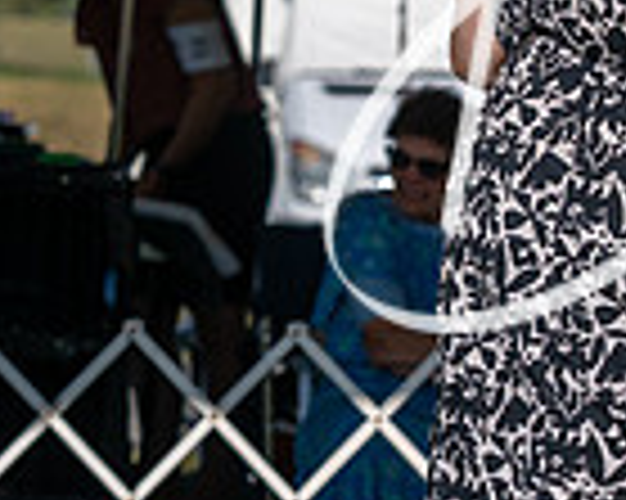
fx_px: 8850
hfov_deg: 4.0
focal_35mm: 478
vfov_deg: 3.2
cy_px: 428
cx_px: 1083
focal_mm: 105
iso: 100
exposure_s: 1/1250
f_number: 4.5
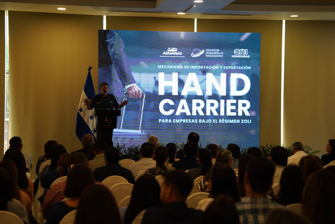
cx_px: 168
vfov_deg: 17.3
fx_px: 735
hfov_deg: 25.7
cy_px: 112
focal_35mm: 79
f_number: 4
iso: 1000
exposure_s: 1/160
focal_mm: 79
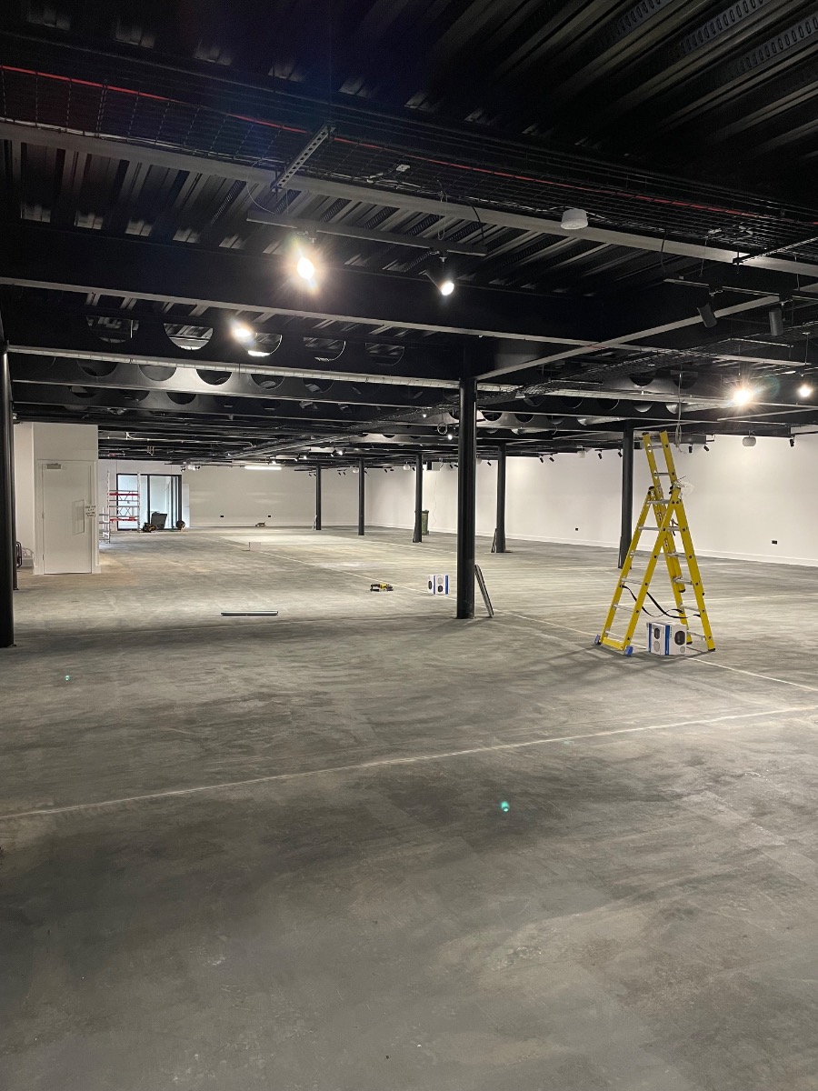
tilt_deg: -3.5
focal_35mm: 26
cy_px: 546
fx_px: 819
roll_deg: -0.8
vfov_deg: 67.3
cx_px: 409
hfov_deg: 53.1
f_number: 1.6
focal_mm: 4.2
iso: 160
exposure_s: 1/50
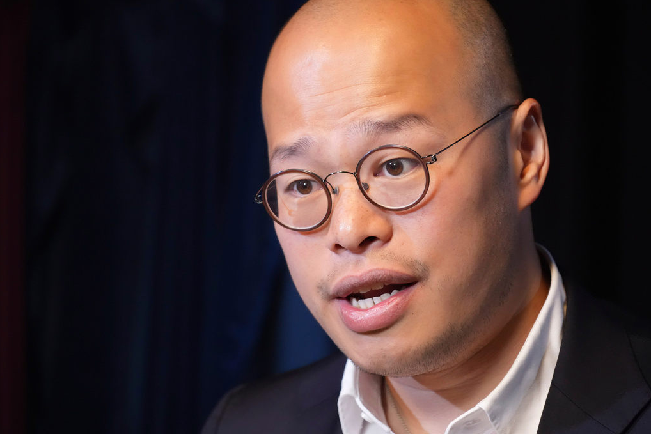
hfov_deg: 11.9
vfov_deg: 7.9
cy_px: 217
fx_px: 3129
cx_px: 325
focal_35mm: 173
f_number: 6.3
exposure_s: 1/250
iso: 6400
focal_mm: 172
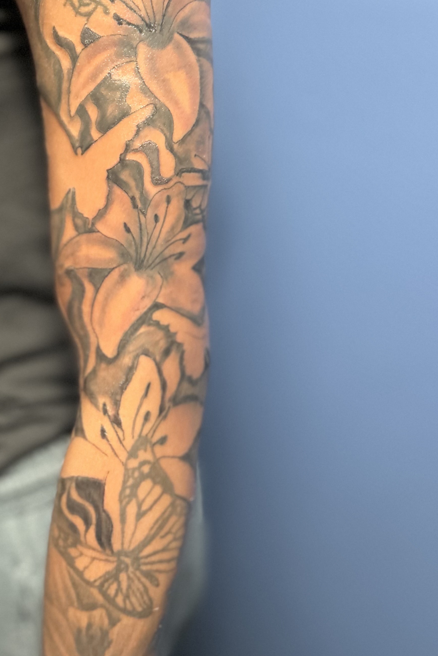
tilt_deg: -17.5
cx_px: 111
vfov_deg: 45.4
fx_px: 766
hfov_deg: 31.3
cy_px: 200
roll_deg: -0.7
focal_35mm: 42
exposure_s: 1/40
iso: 640
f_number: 1.5
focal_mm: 5.7
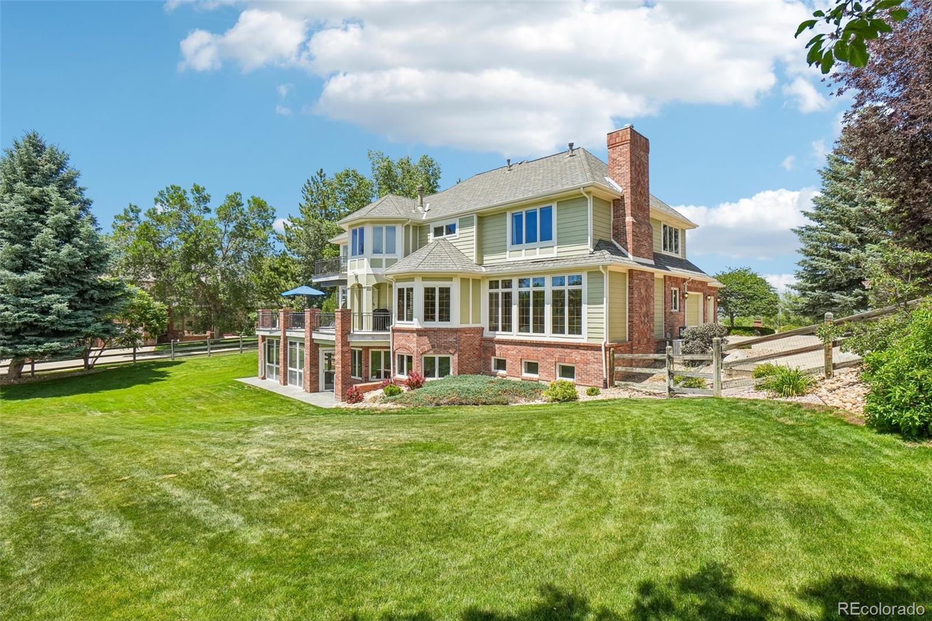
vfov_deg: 72.0
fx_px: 427
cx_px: 466
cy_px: 310
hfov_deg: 95.0
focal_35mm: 16
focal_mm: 11
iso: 400
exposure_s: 1/1000
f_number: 8
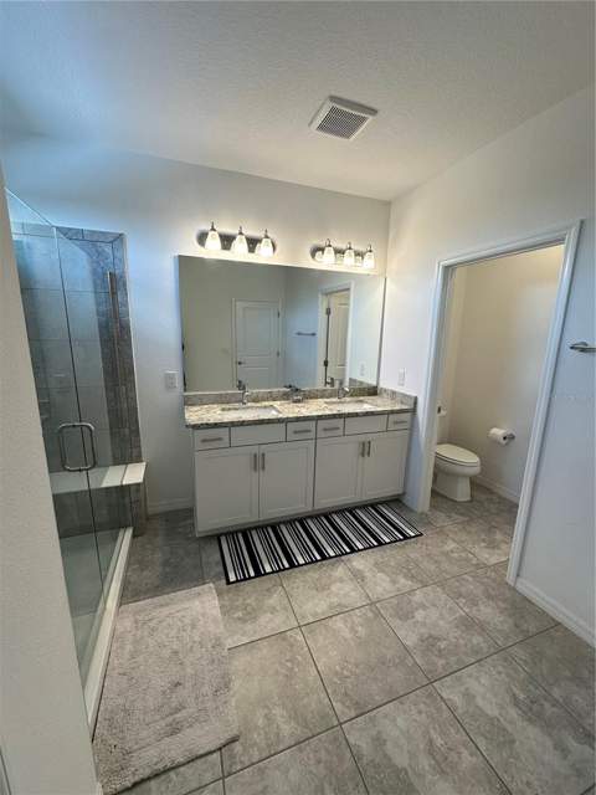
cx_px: 298
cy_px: 398
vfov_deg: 102.1
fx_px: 321
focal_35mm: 14
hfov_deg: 85.7
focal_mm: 2.22
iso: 100
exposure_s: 1/120
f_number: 2.2
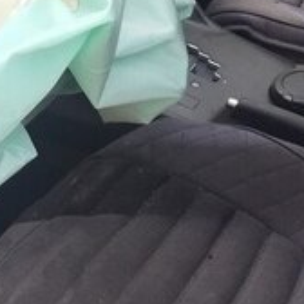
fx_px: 1004
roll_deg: -0.2
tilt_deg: -26.9
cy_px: -86
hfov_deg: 17.1
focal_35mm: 101
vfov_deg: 16.3
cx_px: 51
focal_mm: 4.15
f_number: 2.2
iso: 50
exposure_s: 1/100
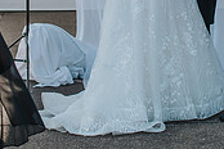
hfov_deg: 12.0
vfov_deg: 7.9
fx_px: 1058
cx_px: 179
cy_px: -87
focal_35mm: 170
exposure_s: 1/2500
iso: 200
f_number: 2.5
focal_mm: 50
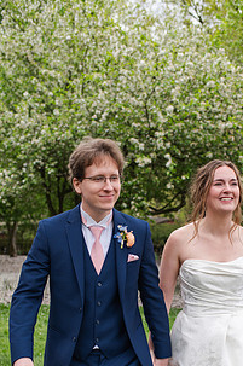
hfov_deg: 25.9
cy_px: 271
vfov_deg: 37.4
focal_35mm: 52
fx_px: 528
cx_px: 144
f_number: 3.2
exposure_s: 1/640
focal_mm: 35
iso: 160
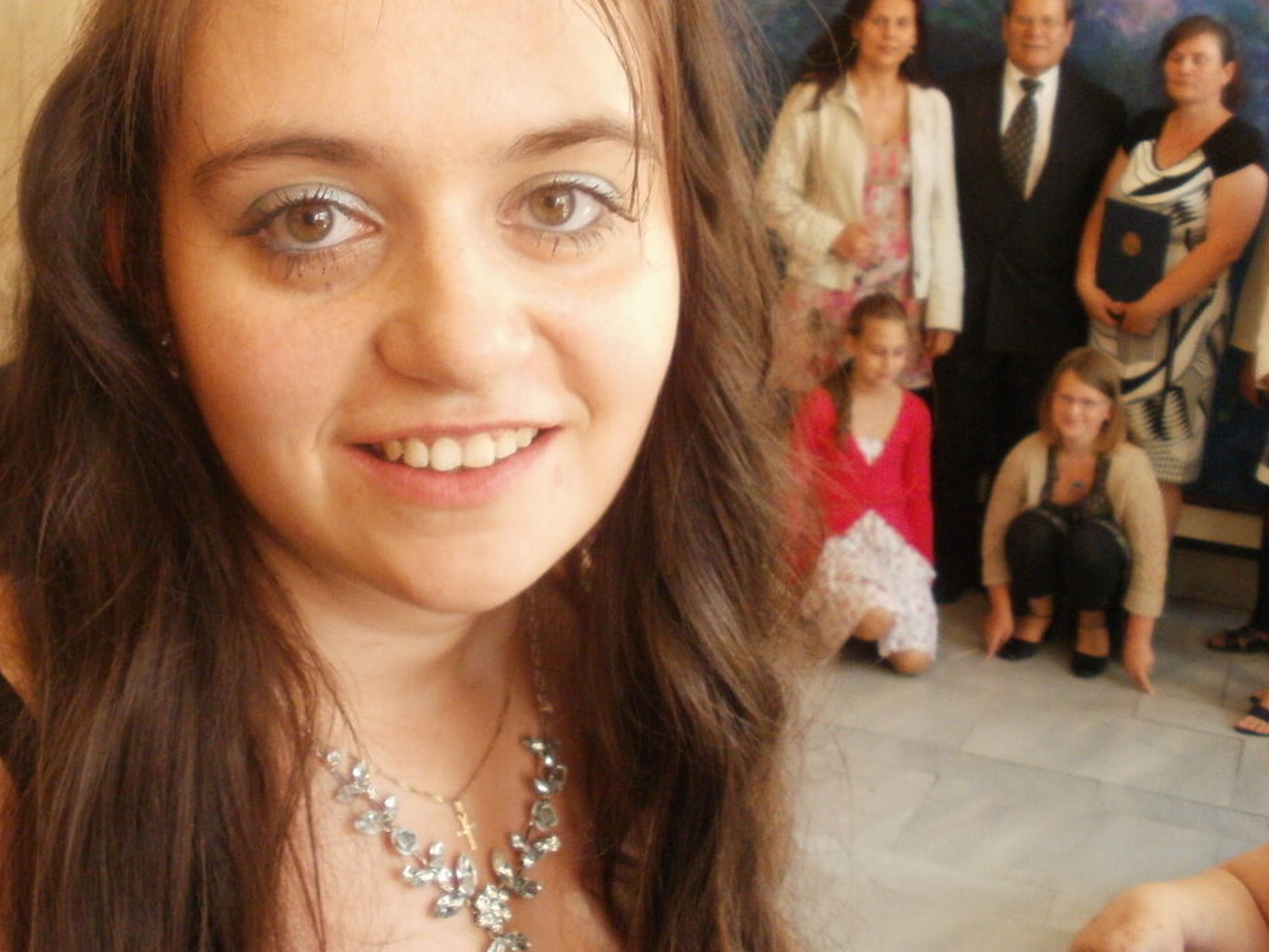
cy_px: 347
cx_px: 483
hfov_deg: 40.2
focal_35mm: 47
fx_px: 1723
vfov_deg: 30.7
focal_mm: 6.3
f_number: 3.5
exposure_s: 1/60
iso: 400
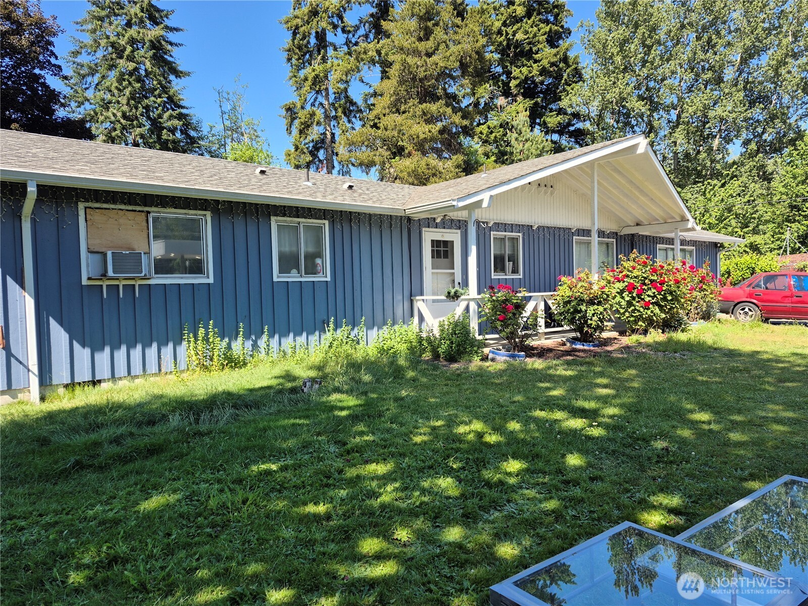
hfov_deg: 73.9
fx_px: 537
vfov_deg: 58.9
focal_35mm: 23
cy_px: 303
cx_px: 404
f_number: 1.8
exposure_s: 1/492
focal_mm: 5.4
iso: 25
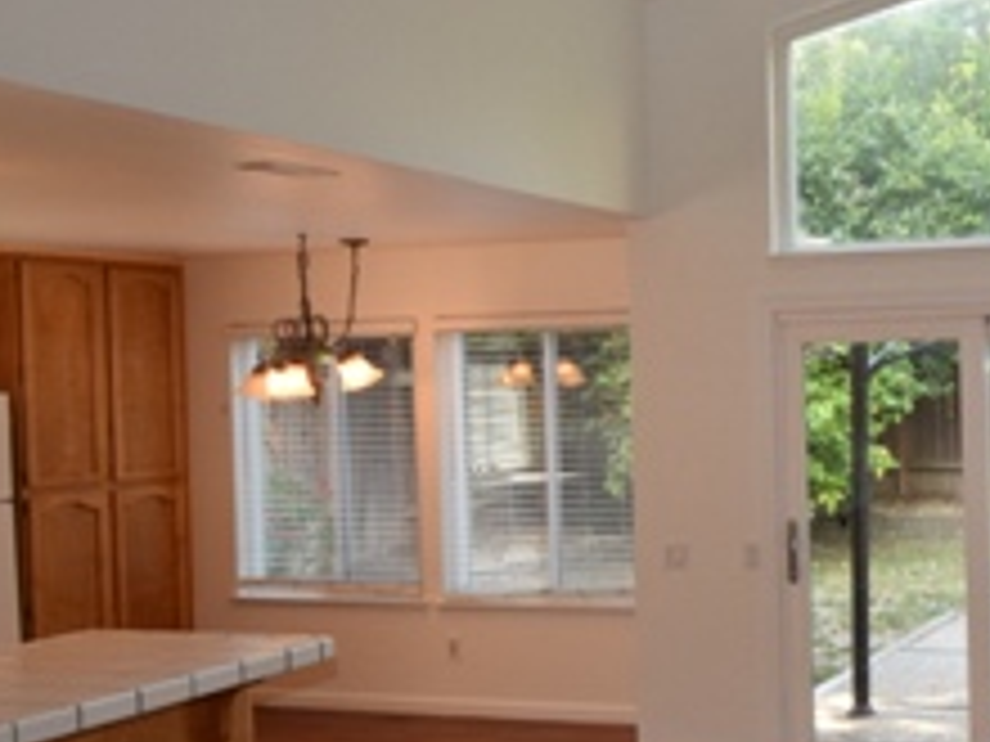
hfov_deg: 38.2
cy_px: 375
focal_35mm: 42
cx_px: 1053
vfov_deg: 34.3
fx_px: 1201
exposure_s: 1/125
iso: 800
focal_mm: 10
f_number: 5.6
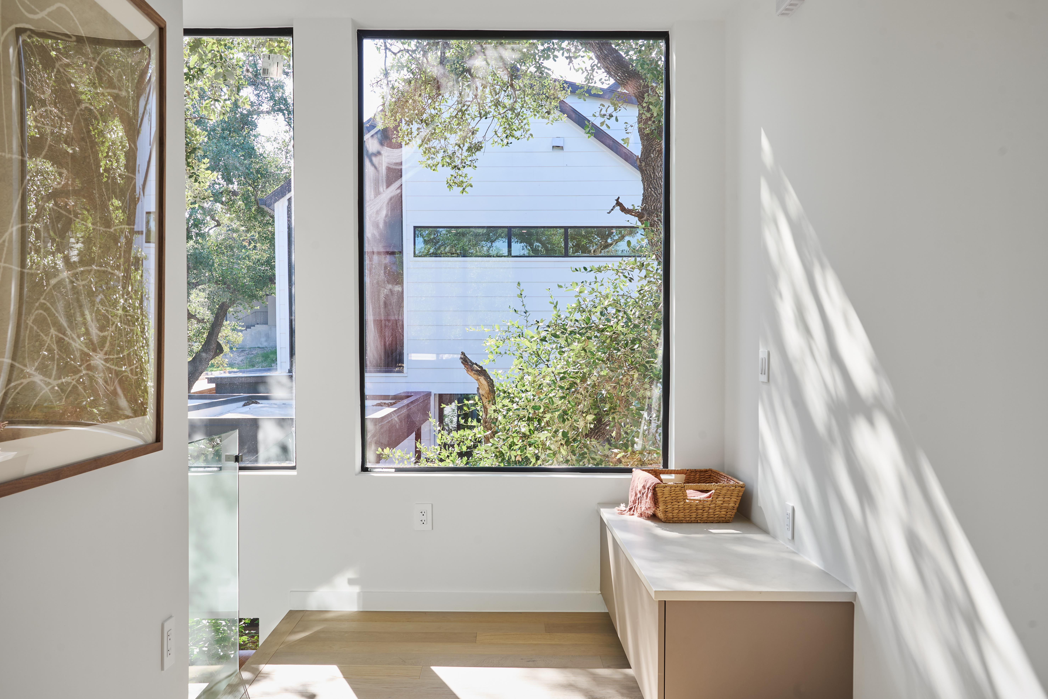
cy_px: 350
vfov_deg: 38.9
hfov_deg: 55.8
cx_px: 524
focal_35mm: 34
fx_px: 990
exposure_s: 1/15
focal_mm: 34
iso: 200
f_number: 11
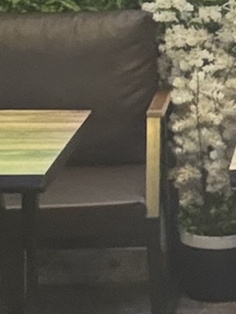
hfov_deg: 7.9
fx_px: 1599
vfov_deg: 11.2
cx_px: 533
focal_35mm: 176
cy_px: 238
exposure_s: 1/33
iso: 320
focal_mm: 2.69
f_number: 1.9
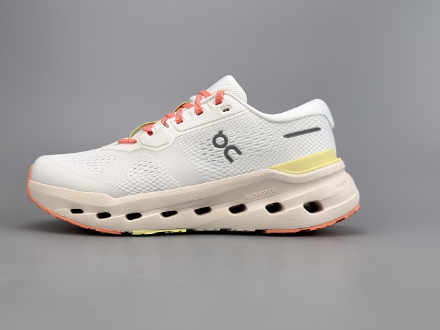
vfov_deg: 35.1
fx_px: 521
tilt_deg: -1.2
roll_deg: +0.4
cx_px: 190
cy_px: 166
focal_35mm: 41
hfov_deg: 45.7
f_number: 1.78
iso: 100
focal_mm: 6.76
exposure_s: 1/915
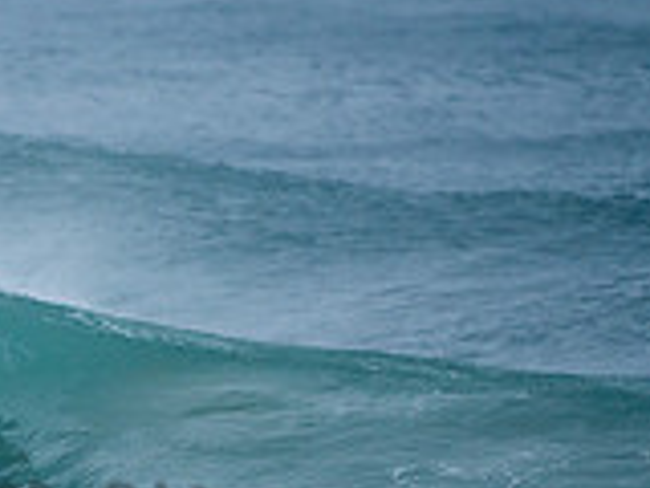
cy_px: 466
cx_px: -223
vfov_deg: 0.9
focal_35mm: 1747
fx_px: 32804
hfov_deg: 1.1
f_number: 5.6
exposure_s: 1/1000
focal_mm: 500
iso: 180
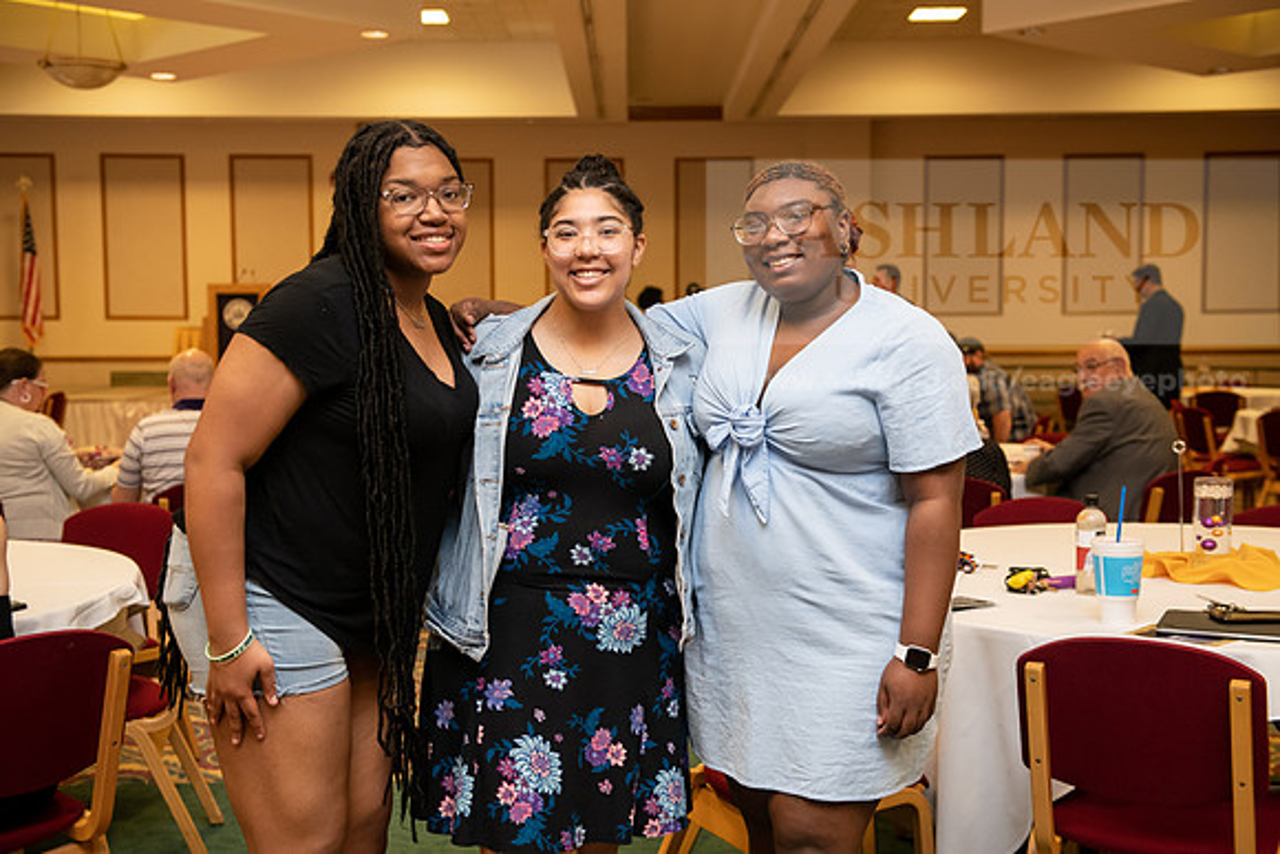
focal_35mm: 48
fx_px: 1707
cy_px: 427
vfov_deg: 28.1
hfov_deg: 41.1
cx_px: 640
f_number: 4
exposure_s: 1/200
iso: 1600
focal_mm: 48
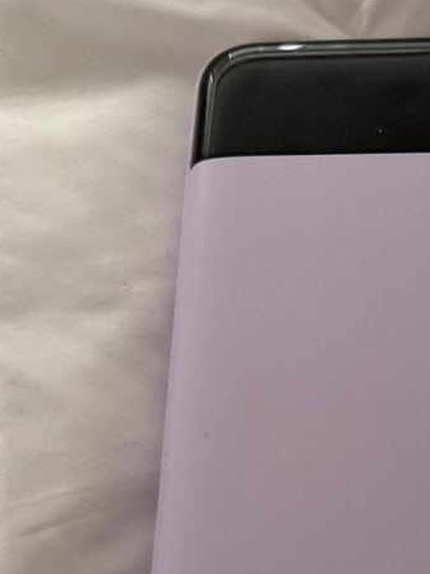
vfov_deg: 33.9
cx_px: 386
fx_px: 895
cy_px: 500
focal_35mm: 54
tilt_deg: -74.1
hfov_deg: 26.2
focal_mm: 6.76
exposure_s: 1/60
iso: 320
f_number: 1.78
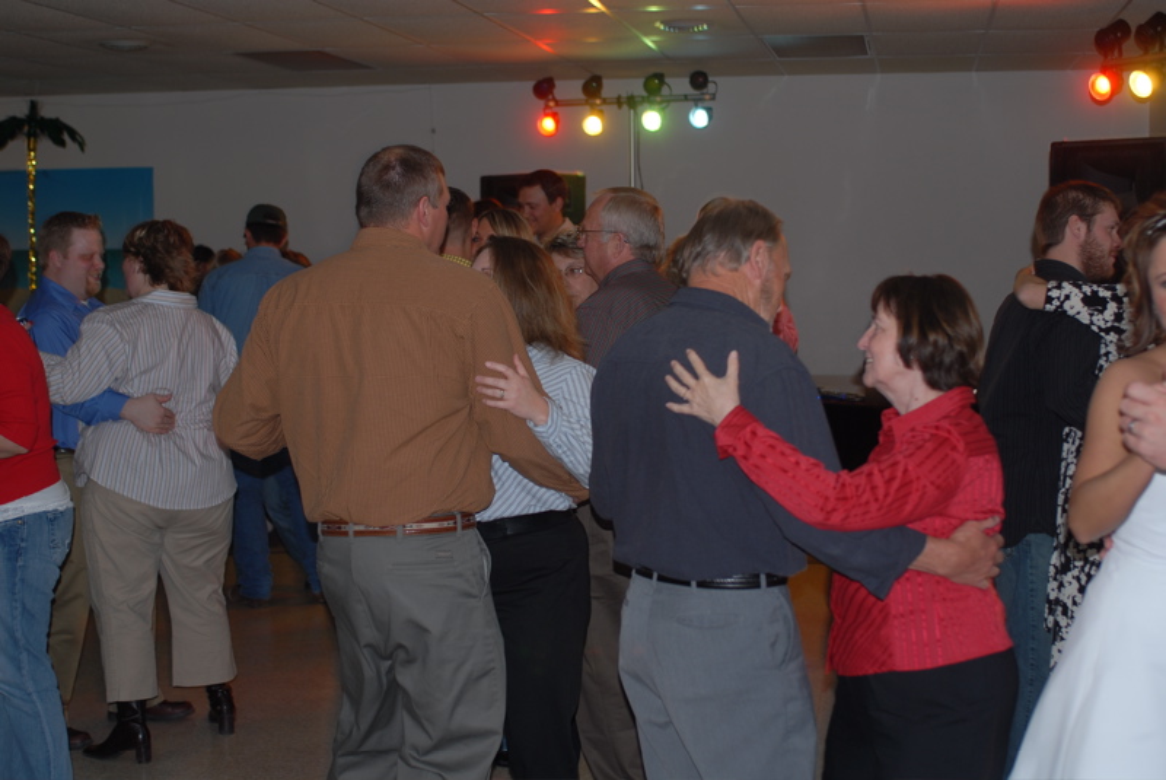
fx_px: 1702
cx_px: 583
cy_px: 390
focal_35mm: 52
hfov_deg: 37.8
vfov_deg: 25.8
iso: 100
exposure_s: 1/10
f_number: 2.8
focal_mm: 35
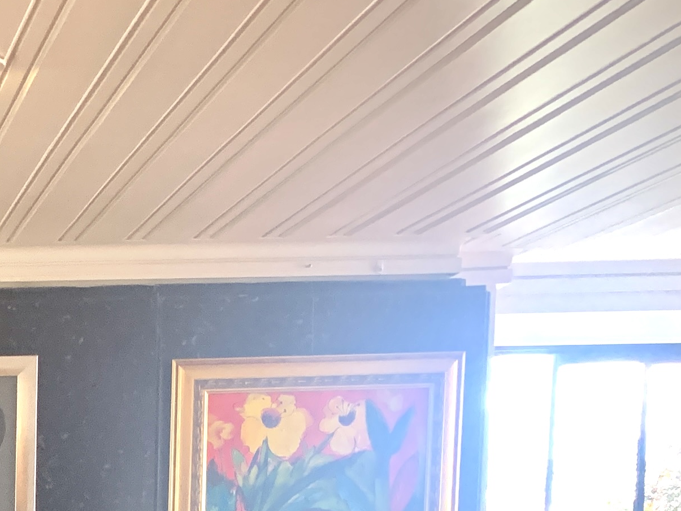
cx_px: -264
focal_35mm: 87
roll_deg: +0.4
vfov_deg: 15.4
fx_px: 1712
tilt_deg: -6.6
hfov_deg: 20.1
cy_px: 820
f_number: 1.8
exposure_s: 1/60
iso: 200
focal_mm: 4.25
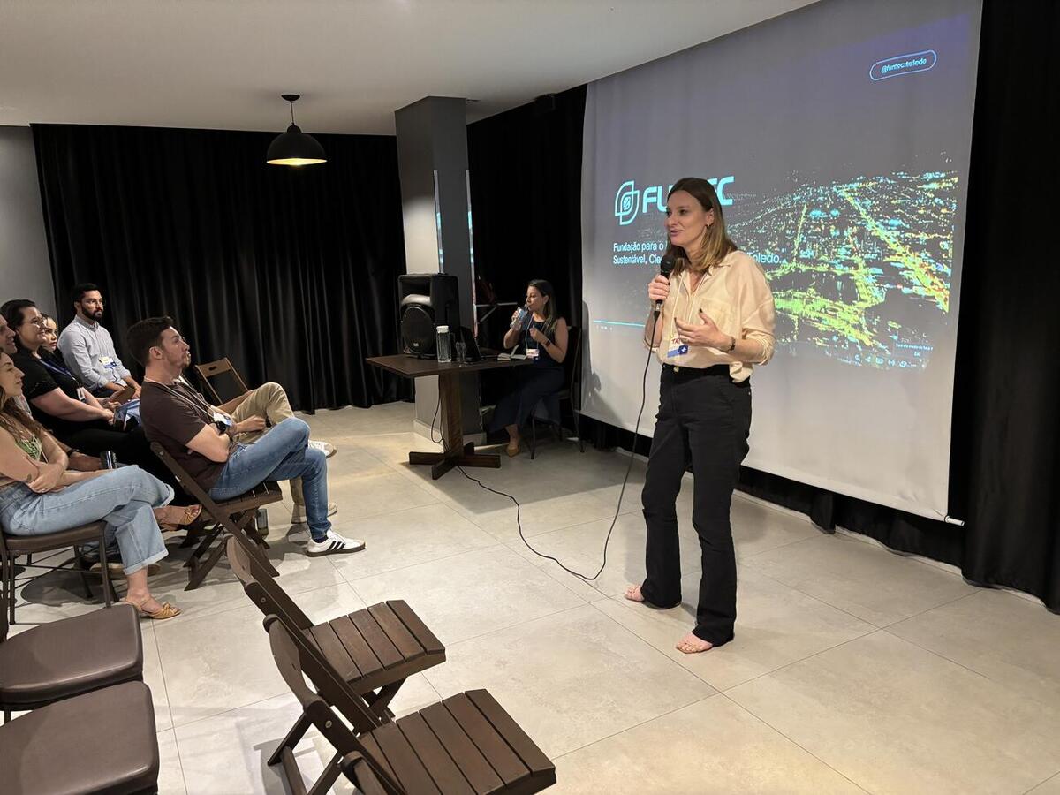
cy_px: 398
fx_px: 796
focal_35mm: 26
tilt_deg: -10.4
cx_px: 530
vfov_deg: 53.1
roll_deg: +2.4
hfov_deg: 67.3
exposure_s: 1/40
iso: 640
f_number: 1.6
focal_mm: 5.96
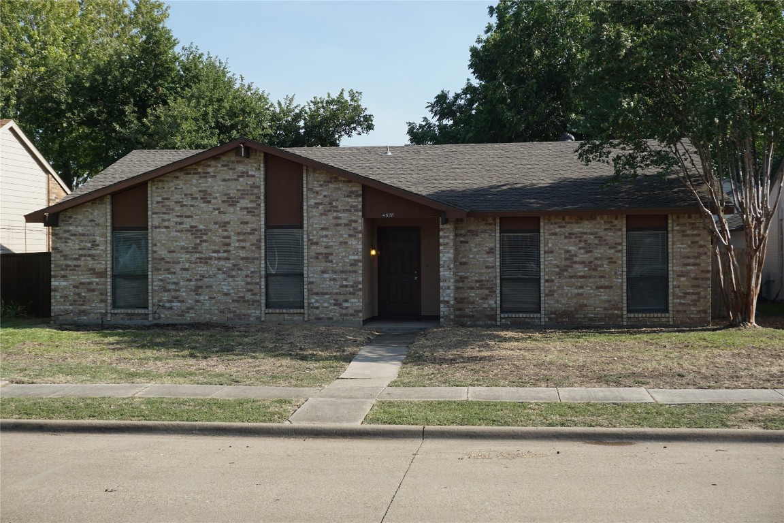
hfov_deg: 41.1
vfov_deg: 28.1
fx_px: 1045
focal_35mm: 48
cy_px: 262
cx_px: 392
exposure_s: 1/250
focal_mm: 32
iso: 100
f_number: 7.1
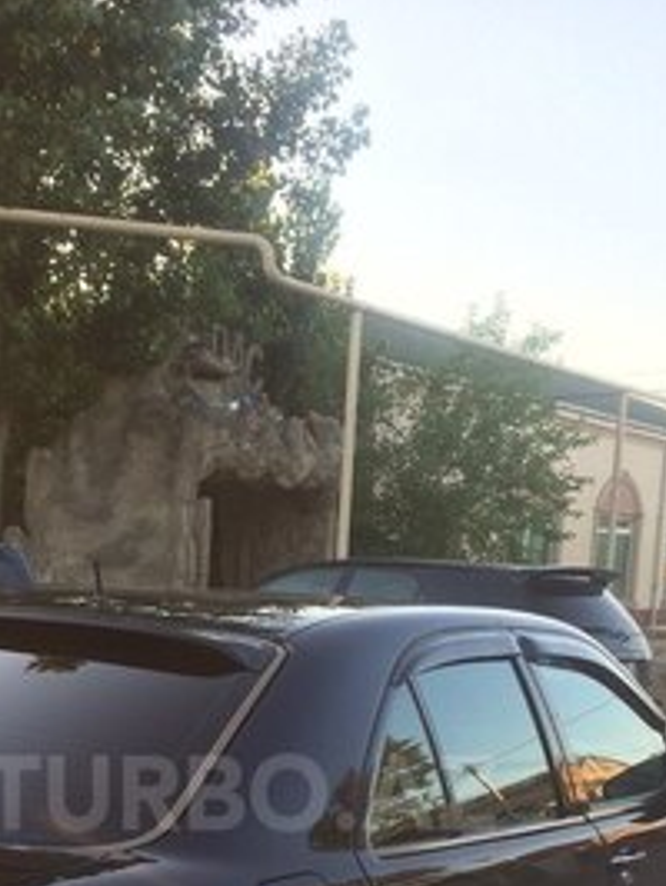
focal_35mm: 54
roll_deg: +2.2
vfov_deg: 33.7
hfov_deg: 27.0
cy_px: 793
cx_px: 240
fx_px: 1383
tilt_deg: -16.0
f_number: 2.2
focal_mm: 4.15
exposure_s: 1/178
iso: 32
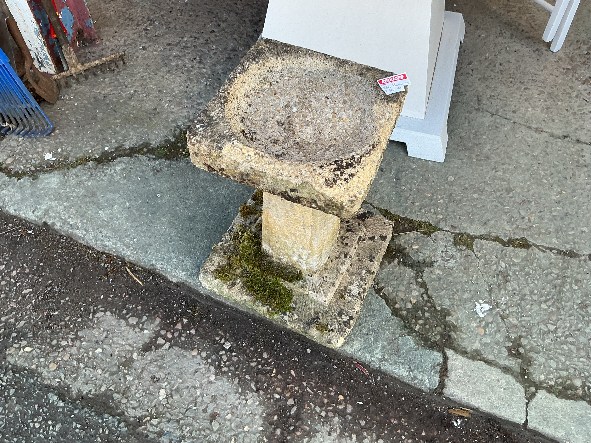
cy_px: 222
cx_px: 296
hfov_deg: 61.7
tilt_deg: -53.4
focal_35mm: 29
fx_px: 495
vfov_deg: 48.2
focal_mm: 3
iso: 16
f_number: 1.8
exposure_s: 1/121
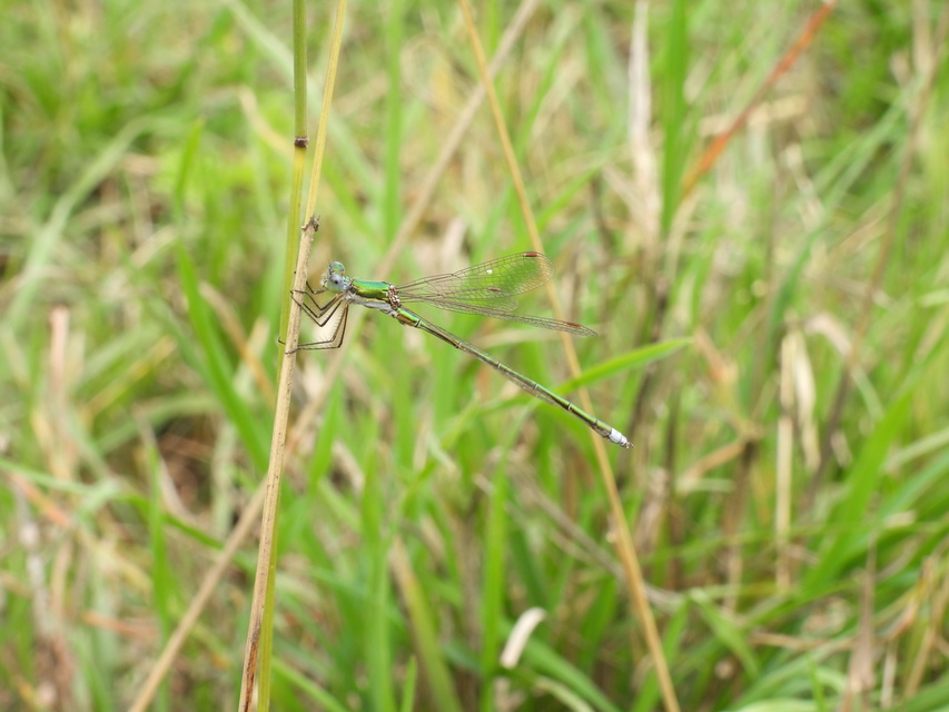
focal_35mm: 95
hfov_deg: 20.6
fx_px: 2605
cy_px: 356
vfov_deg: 15.6
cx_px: 474
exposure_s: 1/80
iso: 100
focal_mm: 17
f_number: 6.3
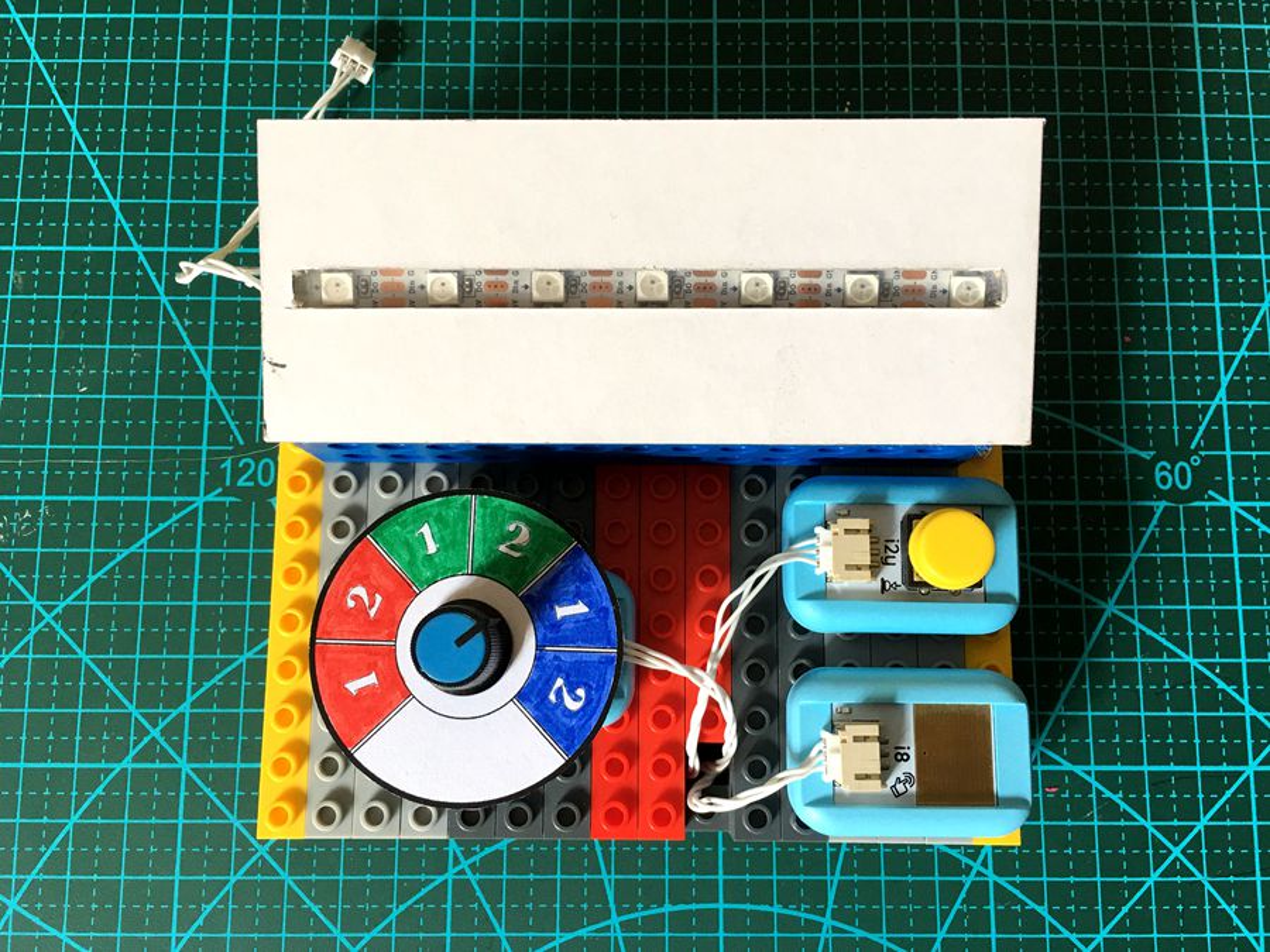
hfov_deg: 61.7
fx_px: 1064
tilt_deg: -81.4
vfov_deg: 48.2
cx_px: 635
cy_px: 476
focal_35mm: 29
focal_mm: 4.15
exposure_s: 1/33
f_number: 2.2
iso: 32
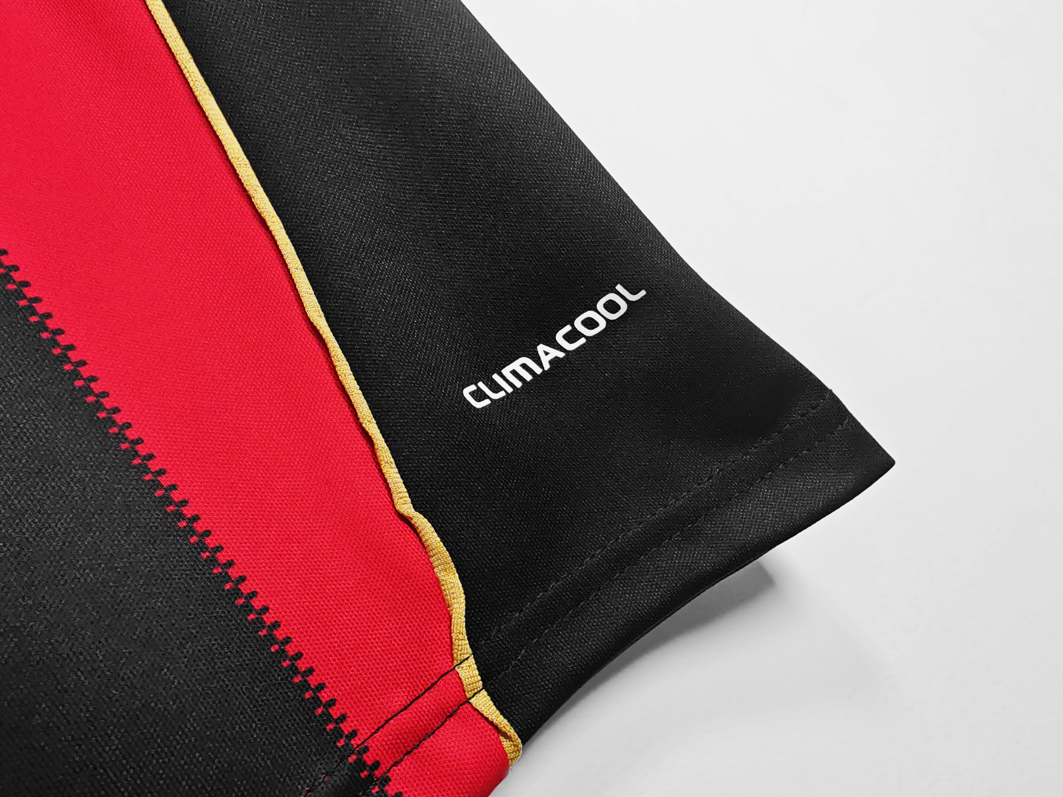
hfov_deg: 73.9
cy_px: 398
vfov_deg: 58.9
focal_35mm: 23
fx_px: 706
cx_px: 532
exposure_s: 1/60
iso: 78
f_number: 2.2
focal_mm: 2.59
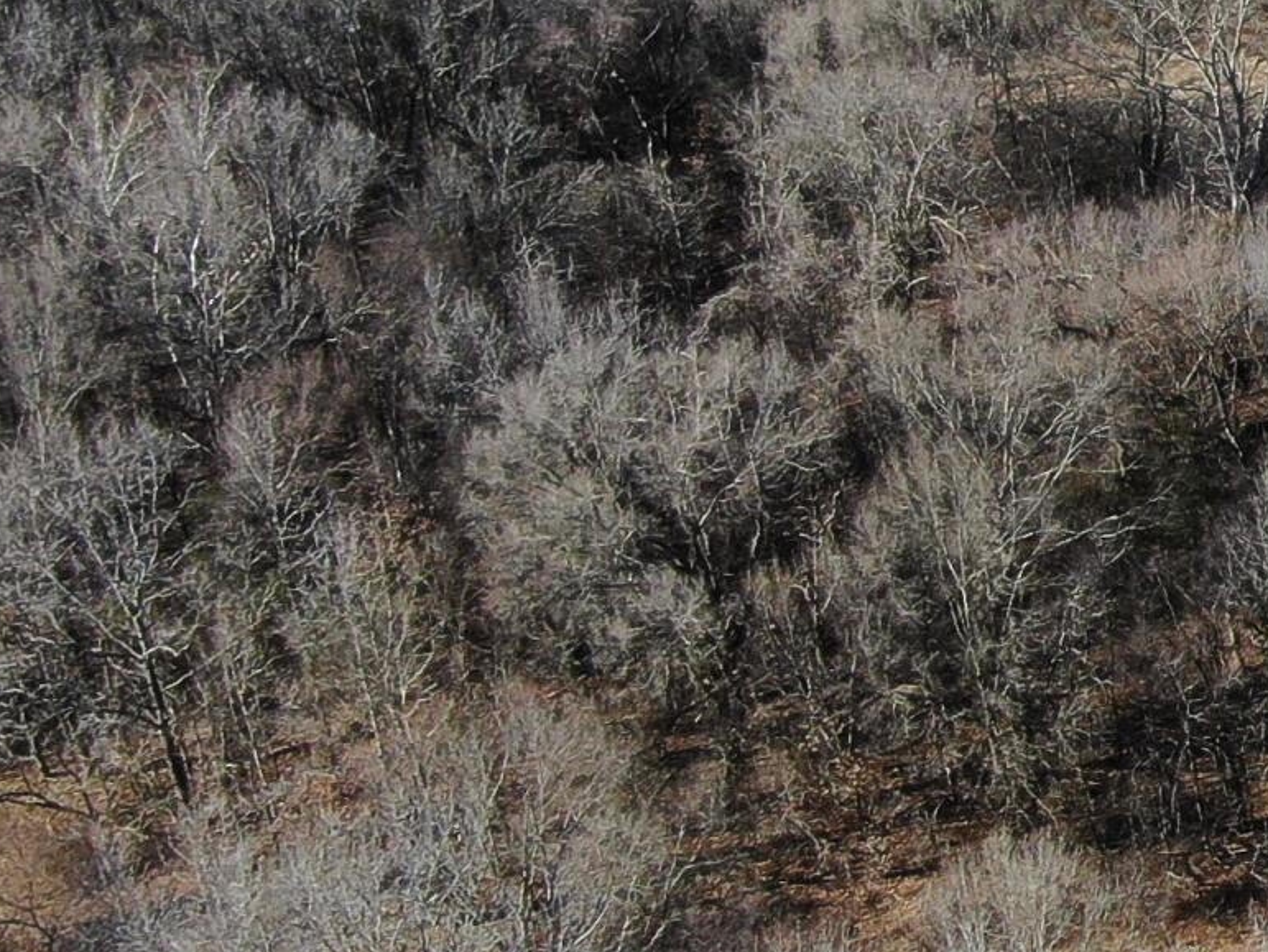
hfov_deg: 15.6
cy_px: 28
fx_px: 3848
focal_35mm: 105
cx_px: 2388
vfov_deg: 13.9
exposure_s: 1/640
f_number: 2.9
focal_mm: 4.78
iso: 100
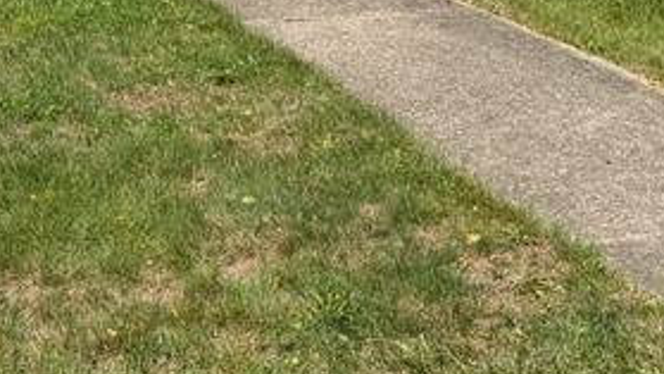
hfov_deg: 21.8
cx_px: 93
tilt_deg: +10.4
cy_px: -434
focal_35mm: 96
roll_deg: -0.6
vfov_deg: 11.1
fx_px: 1690
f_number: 1.78
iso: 80
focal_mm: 6.76
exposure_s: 1/3279
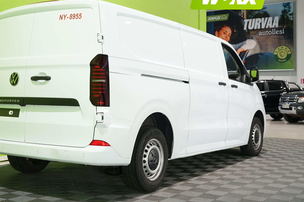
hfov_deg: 39.4
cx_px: 115
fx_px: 422
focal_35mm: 50
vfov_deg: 26.9
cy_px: 77
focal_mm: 38
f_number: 5.6
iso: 800
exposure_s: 1/30
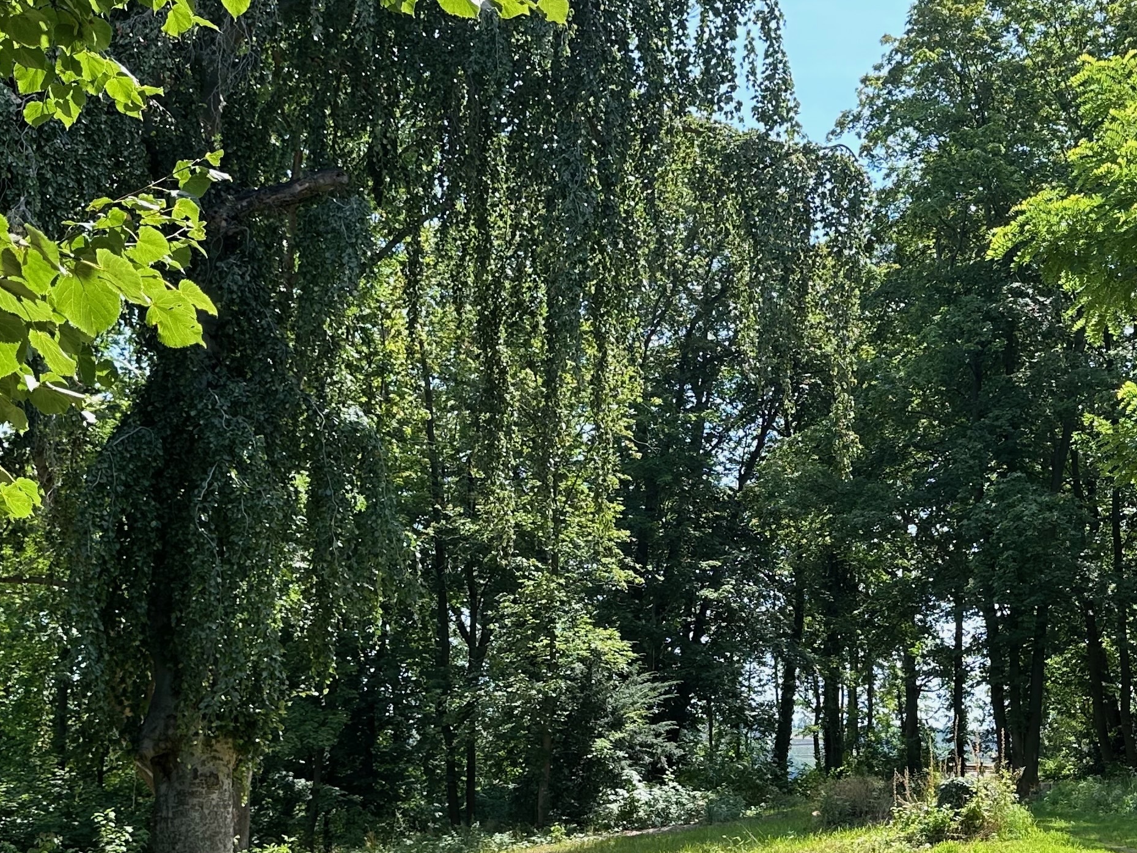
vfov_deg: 28.0
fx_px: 1708
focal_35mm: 52
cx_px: 778
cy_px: 513
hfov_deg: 36.4
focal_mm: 6.86
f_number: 1.78
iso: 80
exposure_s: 1/850
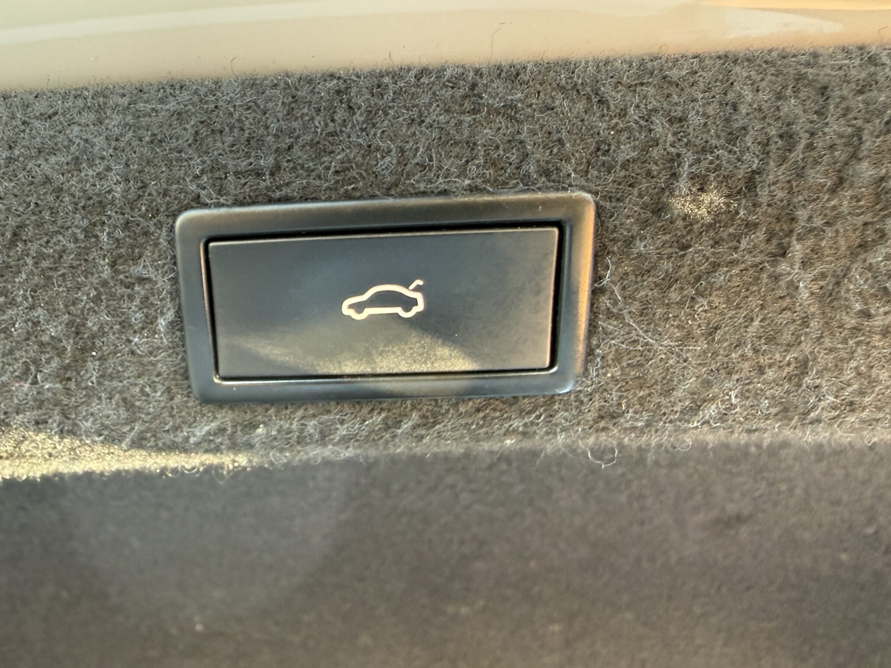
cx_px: 385
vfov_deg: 46.8
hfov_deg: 59.7
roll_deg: +3.6
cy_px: 313
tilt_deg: +39.9
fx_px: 772
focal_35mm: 30
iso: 400
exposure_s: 1/86
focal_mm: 2.22
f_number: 2.2
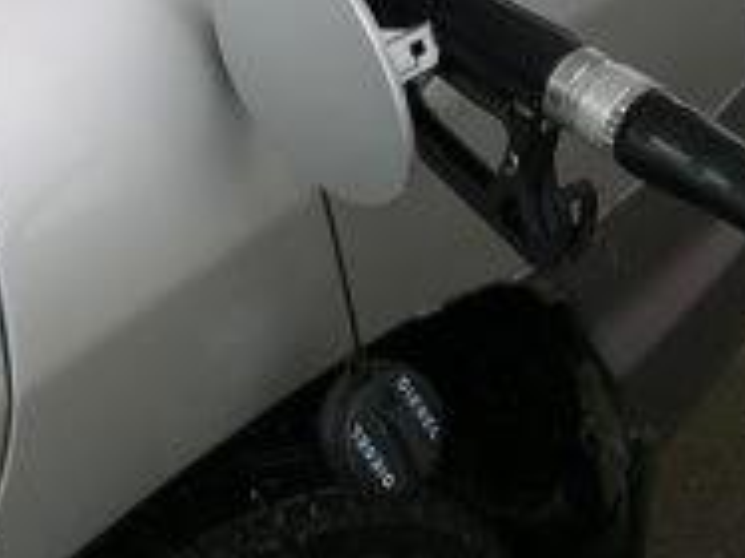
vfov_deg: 16.1
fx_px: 1957
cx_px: 295
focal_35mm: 91
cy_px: 88
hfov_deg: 21.5
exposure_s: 1/100
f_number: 2.8
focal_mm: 7.9
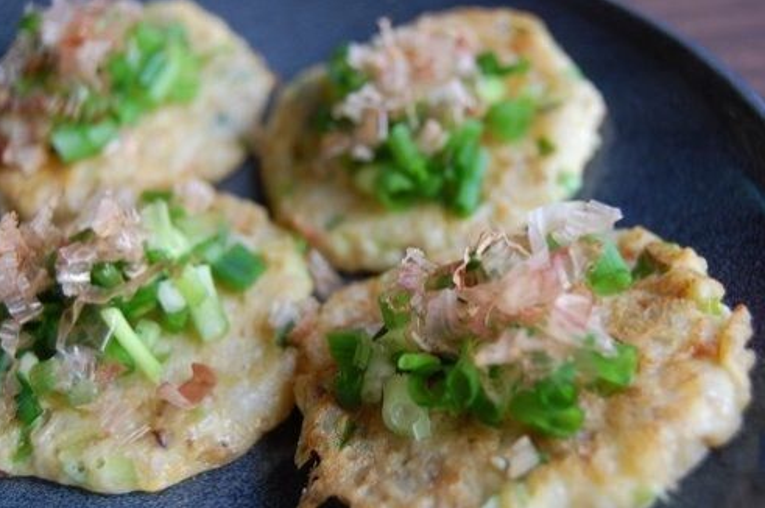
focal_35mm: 54
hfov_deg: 37.2
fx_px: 1136
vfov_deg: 25.2
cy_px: 256
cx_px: 383
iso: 720
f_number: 4.8
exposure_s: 1/30
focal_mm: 35
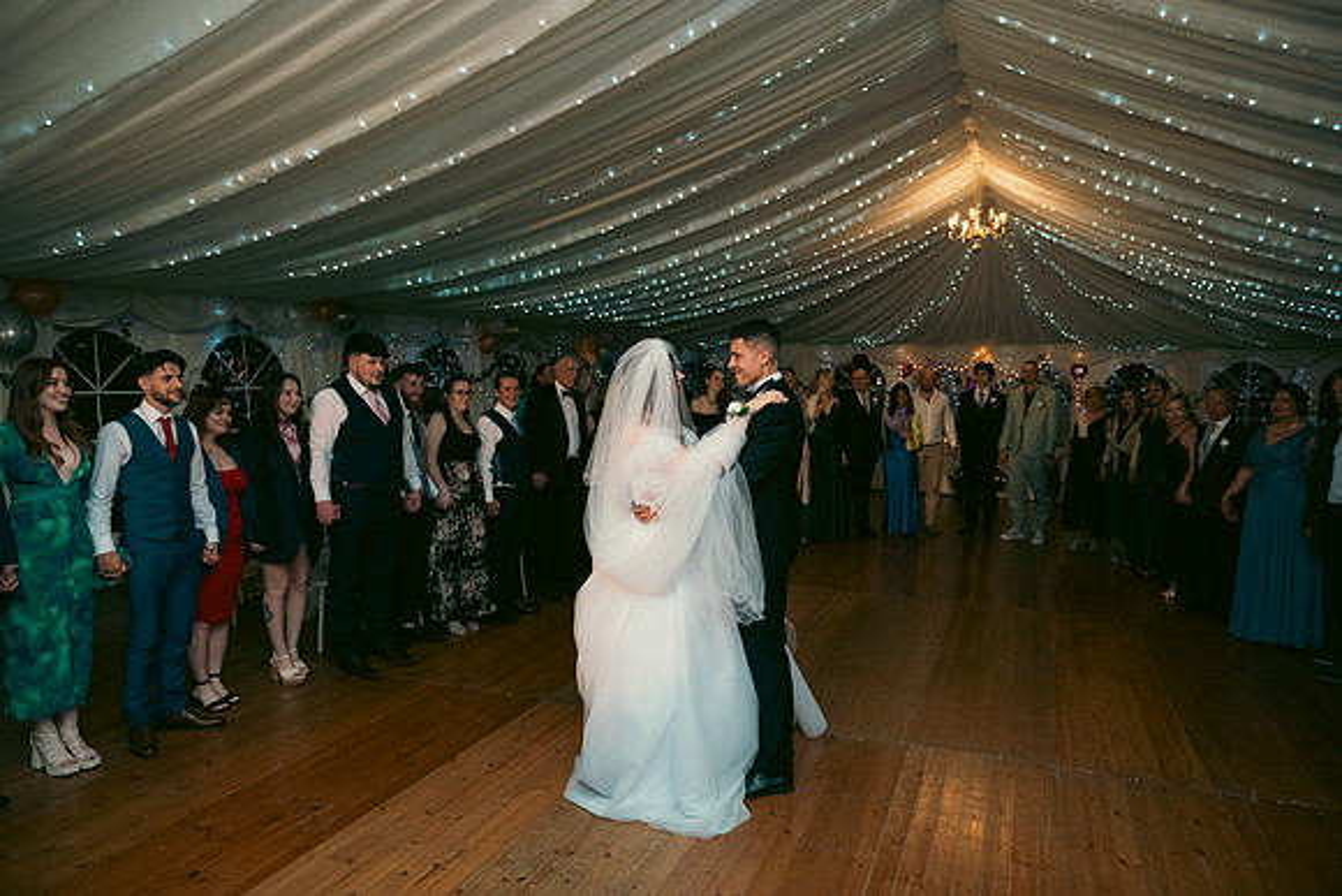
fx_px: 895
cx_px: 671
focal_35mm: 24
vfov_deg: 53.2
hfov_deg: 73.7
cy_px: 448
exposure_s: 1/160
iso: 800
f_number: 3.5
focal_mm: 24
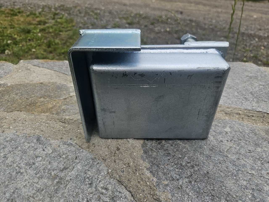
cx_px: 134
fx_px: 179
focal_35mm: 23
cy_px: 101
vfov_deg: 58.9
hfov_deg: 73.9
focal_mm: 5.4
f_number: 1.8
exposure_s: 1/1343
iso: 40
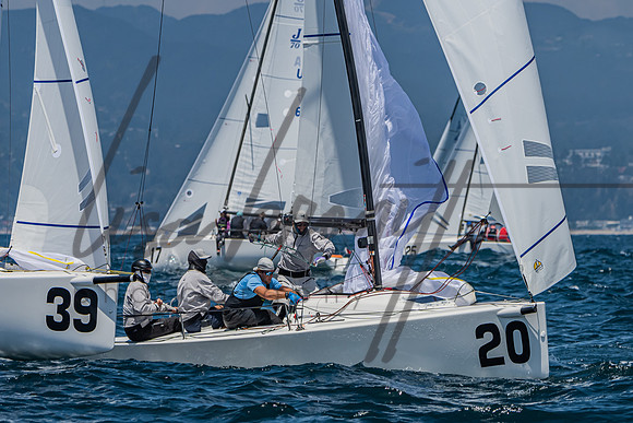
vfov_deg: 4.0
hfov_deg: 6.0
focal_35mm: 342
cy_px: 256
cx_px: 294
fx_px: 6008
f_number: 6.3
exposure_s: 1/2500
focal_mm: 220
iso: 400
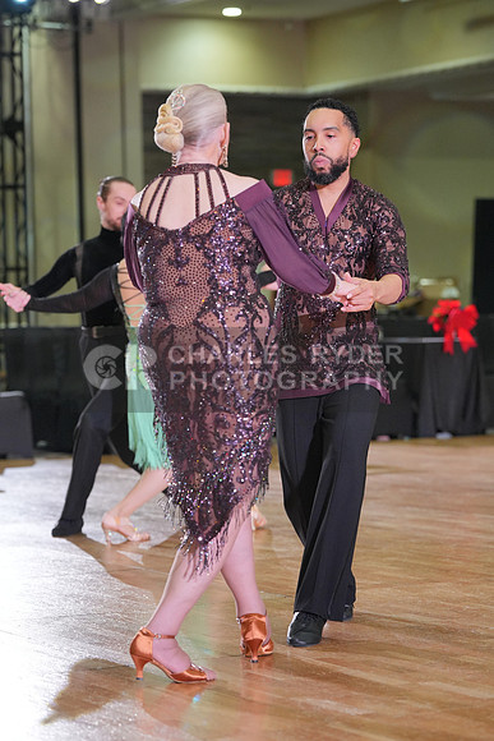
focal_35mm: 111
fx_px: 2283
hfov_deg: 12.3
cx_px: 247
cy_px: 370
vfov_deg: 18.4
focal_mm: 111
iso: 2500
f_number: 4
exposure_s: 1/400
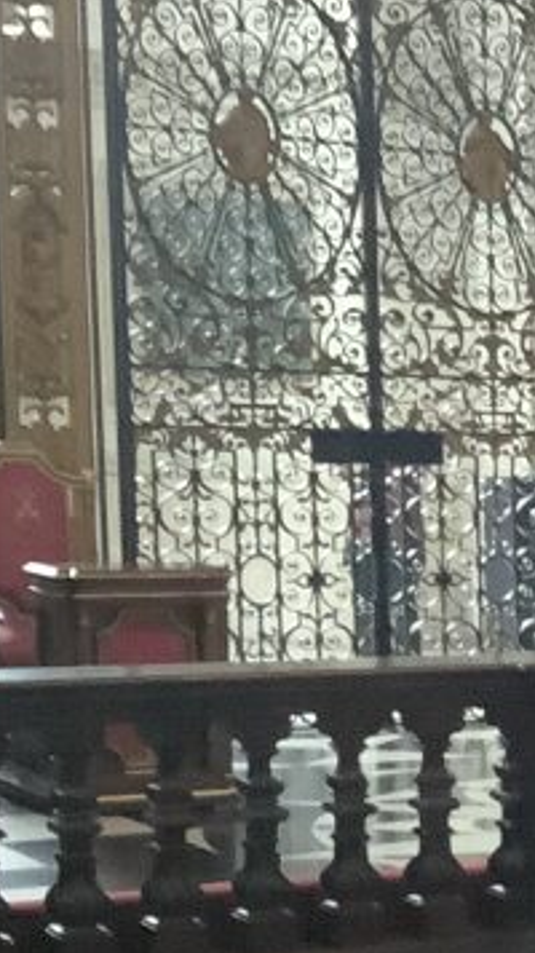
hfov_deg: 9.0
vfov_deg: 18.1
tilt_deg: -10.3
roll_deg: -1.5
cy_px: 910
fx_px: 2928
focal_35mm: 116
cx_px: 1434
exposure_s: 1/17
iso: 800
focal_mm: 3.3
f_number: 2.4
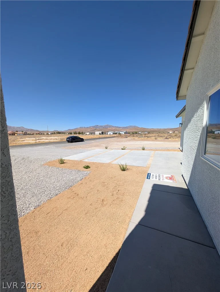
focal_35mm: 12
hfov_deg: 94.7
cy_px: 146
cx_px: 110
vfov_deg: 110.4
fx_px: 101
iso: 56
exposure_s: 1/3663
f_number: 1.7
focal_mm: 2.02
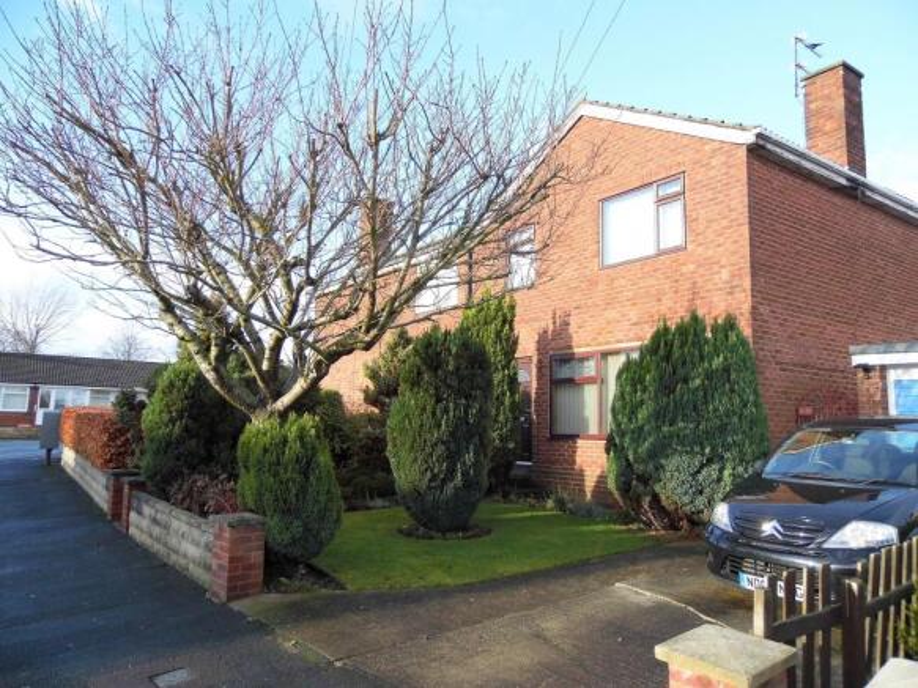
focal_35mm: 25
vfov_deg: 54.9
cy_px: 344
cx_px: 459
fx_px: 663
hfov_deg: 69.4
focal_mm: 4.5
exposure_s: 1/320
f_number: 3
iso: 100
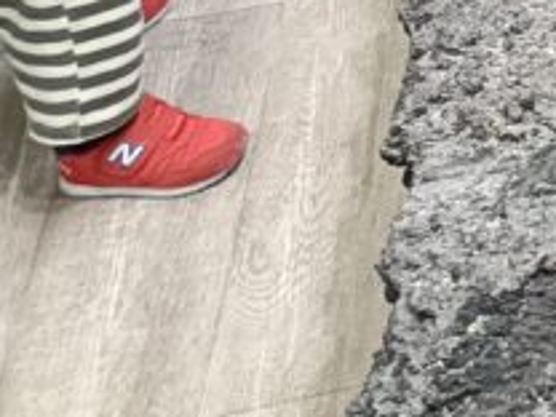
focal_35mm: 123
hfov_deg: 12.5
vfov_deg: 10.4
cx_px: 1342
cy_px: -591
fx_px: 1976
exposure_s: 1/50
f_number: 1.7
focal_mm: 4.7
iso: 800
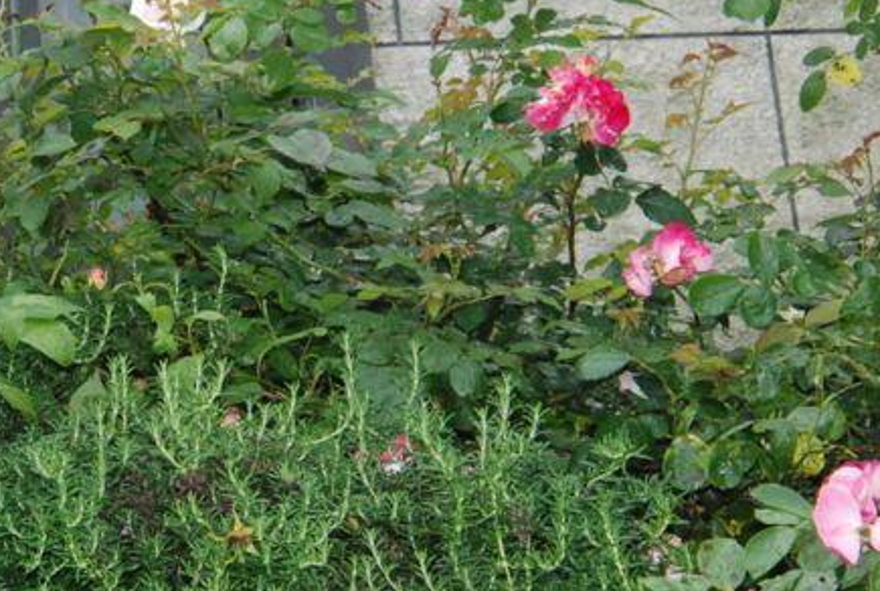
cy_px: 166
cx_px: 119
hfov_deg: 9.1
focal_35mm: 226
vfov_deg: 6.1
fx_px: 5536
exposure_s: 1/200
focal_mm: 82
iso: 1600
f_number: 14
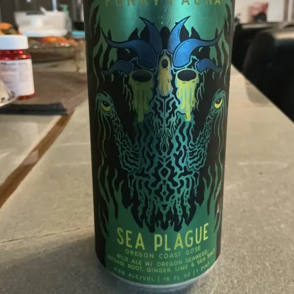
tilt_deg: -15.7
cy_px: 119
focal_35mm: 34
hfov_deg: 48.4
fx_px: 327
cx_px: 144
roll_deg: +0.8
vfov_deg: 48.2
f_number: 1.8
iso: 500
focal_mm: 3
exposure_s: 1/30
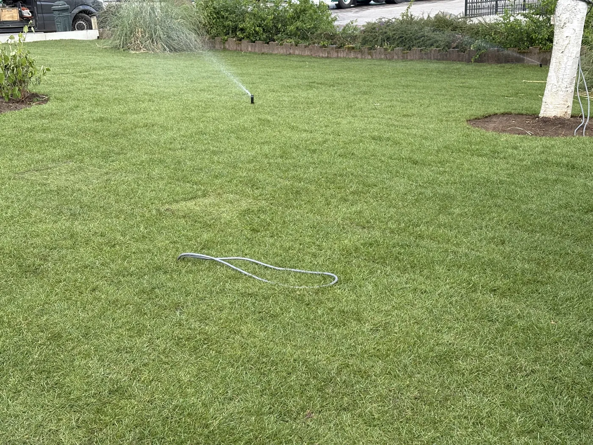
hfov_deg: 36.8
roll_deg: -0.8
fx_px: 891
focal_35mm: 52
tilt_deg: -16.7
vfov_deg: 28.0
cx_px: 296
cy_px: 222
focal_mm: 5.96
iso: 50
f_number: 1.6
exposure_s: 1/933
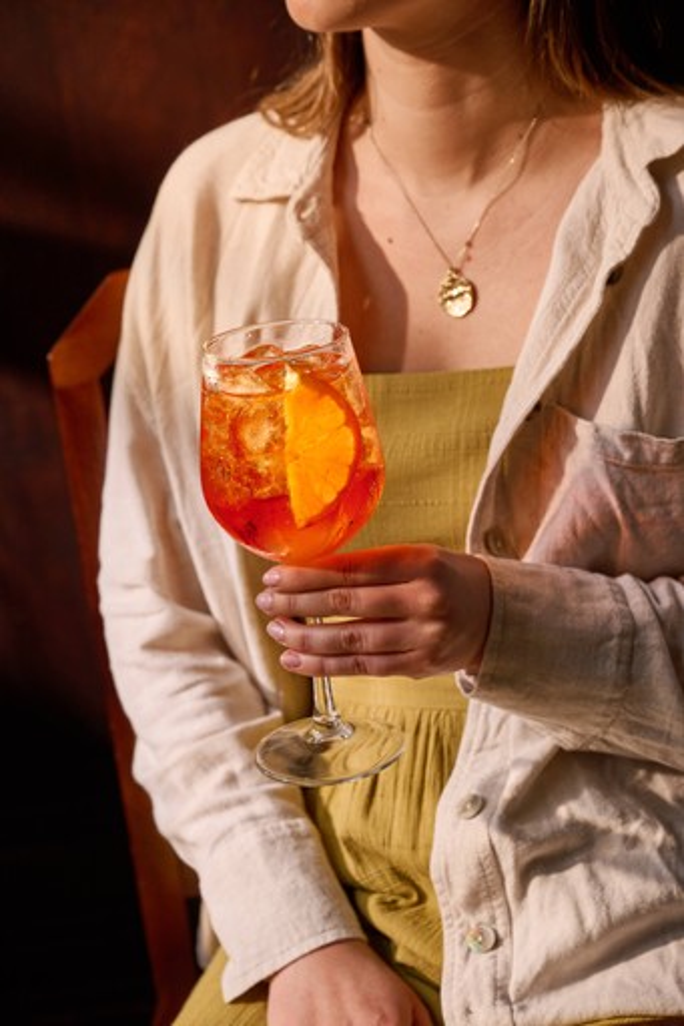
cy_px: 513
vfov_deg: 28.9
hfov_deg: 19.4
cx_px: 342
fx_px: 1996
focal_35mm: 70
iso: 250
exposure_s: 1/250
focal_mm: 70
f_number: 5.6
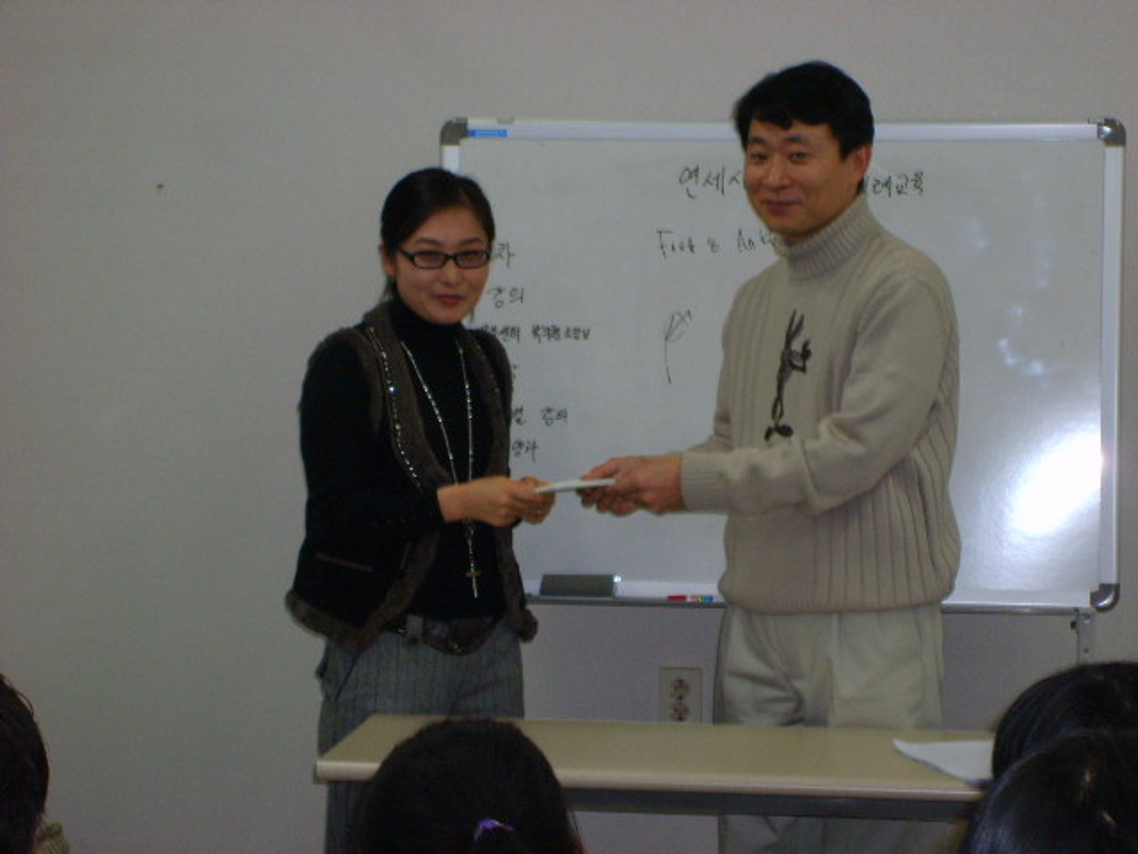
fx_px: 3452
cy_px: 427
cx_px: 569
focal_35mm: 105
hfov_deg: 18.7
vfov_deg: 14.1
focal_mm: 17.4
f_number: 4.9
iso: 157
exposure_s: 1/60
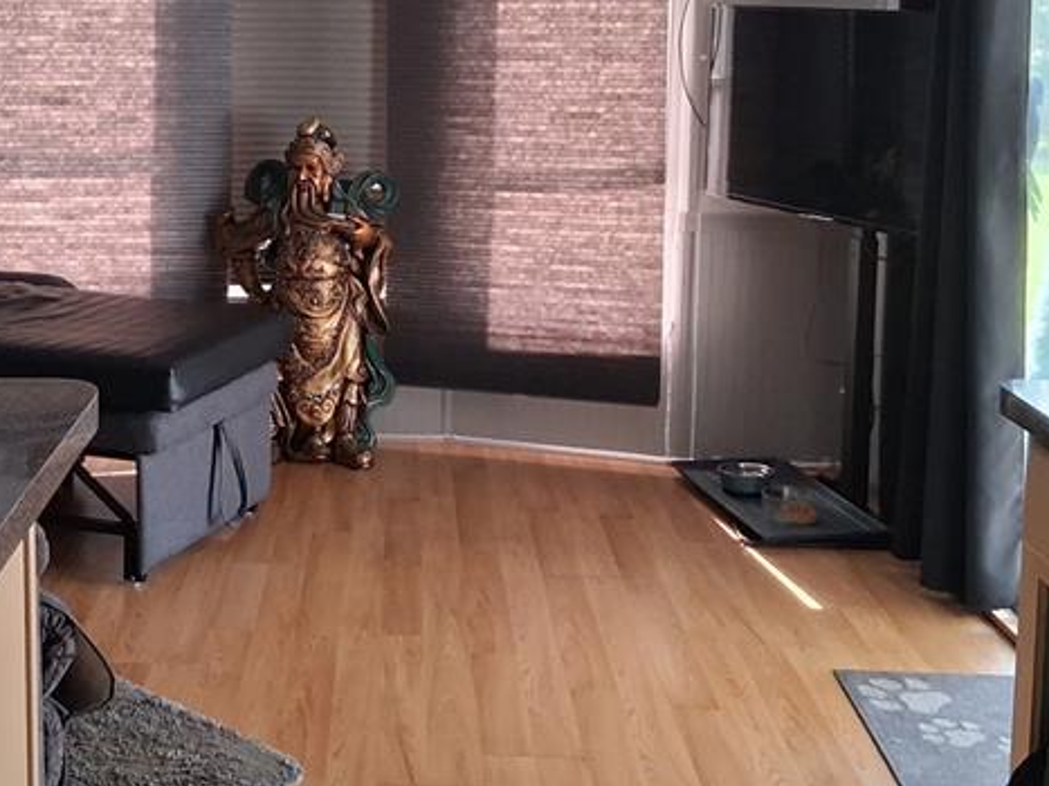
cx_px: 348
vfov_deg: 25.3
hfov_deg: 33.5
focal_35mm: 57
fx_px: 1727
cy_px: 177
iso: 400
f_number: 1.8
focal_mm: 3.98
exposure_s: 1/120
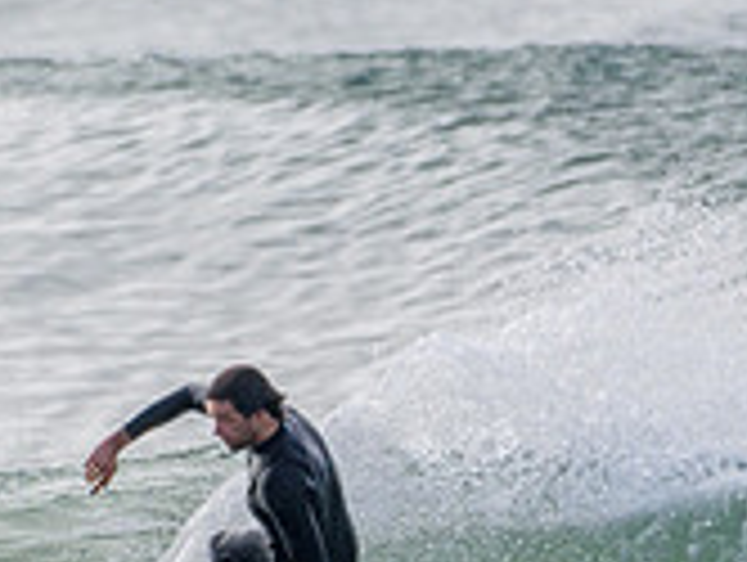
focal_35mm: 2516
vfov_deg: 0.6
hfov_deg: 0.8
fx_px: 54373
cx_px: 162
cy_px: 663
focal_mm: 500
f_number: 5.6
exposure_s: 1/2000
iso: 360
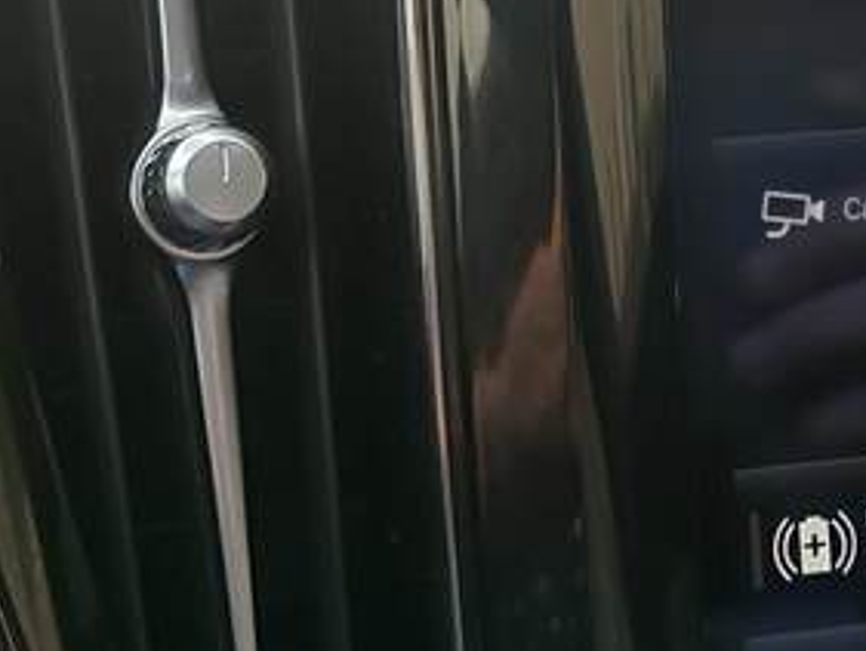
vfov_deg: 15.7
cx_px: 884
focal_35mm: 91
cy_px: -99
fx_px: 2278
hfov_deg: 20.8
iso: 50
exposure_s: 1/303
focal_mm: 5.95
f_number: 1.89
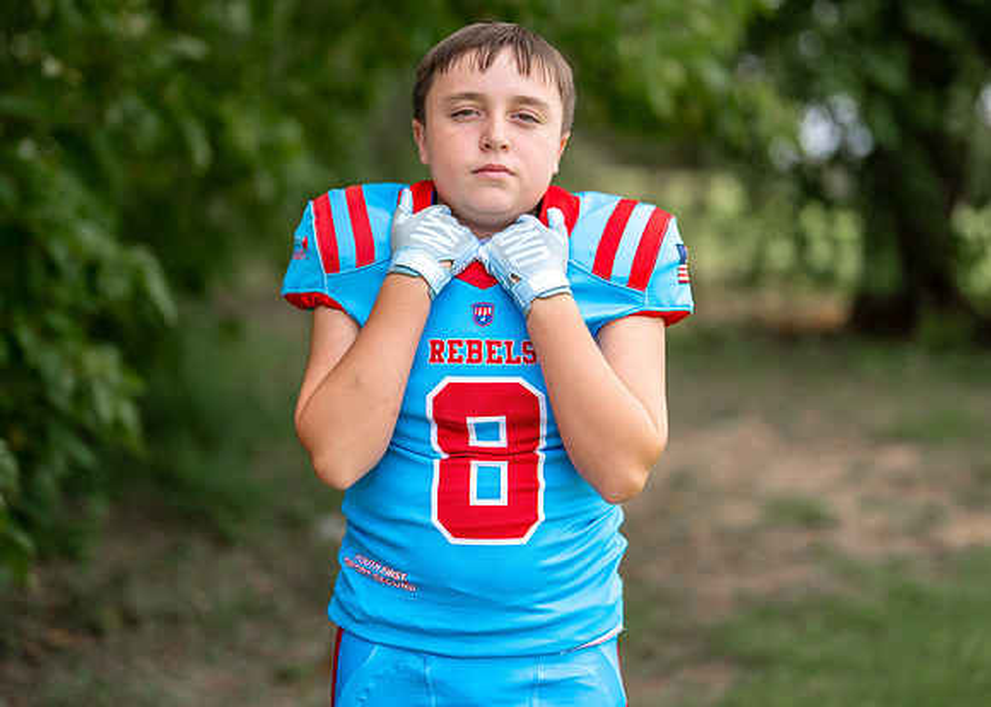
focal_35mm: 72
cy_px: 291
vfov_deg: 19.8
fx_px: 2027
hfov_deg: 27.5
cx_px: 490
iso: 100
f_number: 1.2
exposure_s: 1/2500
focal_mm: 50
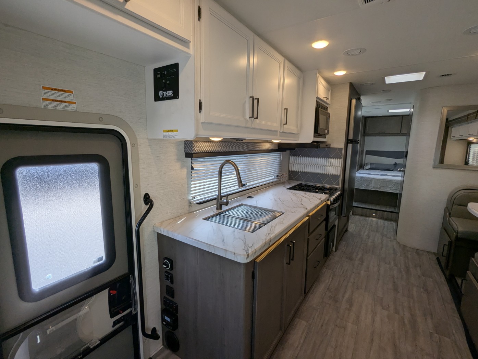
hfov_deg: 94.4
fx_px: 221
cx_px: 239
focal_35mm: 16
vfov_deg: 78.2
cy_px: 180
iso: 48
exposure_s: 1/219
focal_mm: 2.35
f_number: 2.2
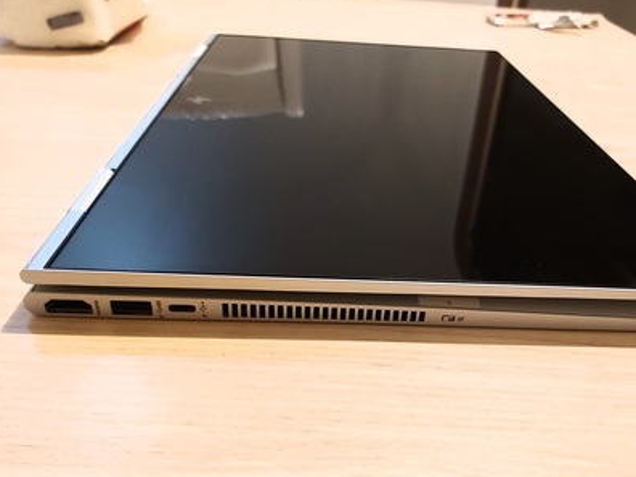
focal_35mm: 30
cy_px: 264
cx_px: 361
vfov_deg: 46.7
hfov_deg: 59.7
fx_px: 551
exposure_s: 1/33
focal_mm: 3.92
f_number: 1.7
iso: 320
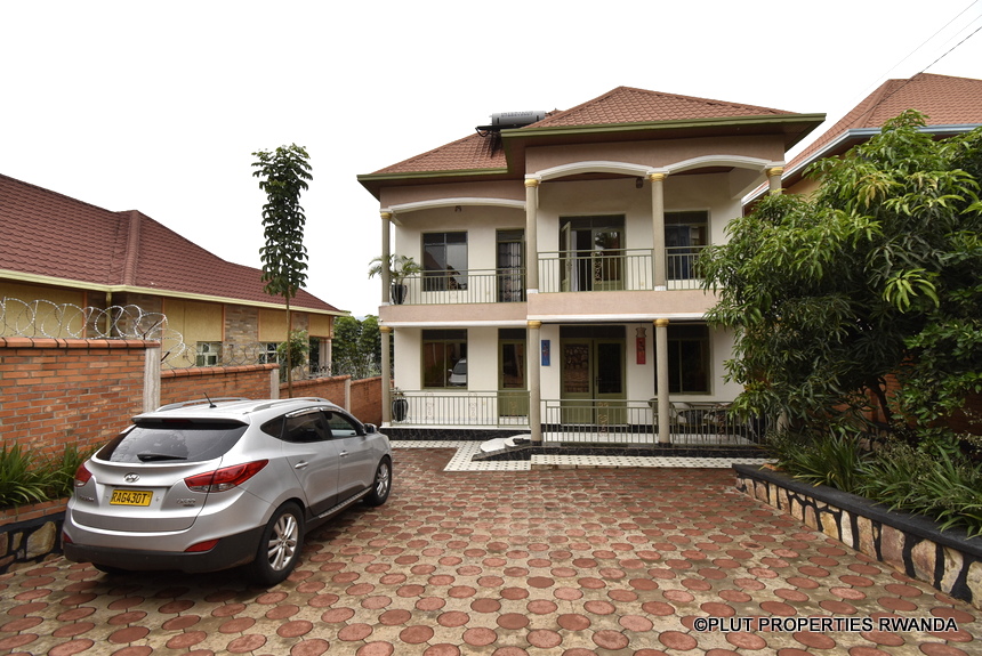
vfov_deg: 77.4
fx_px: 410
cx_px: 491
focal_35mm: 15
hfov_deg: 100.3
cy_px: 328
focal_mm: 10
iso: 200
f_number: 8
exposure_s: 1/160
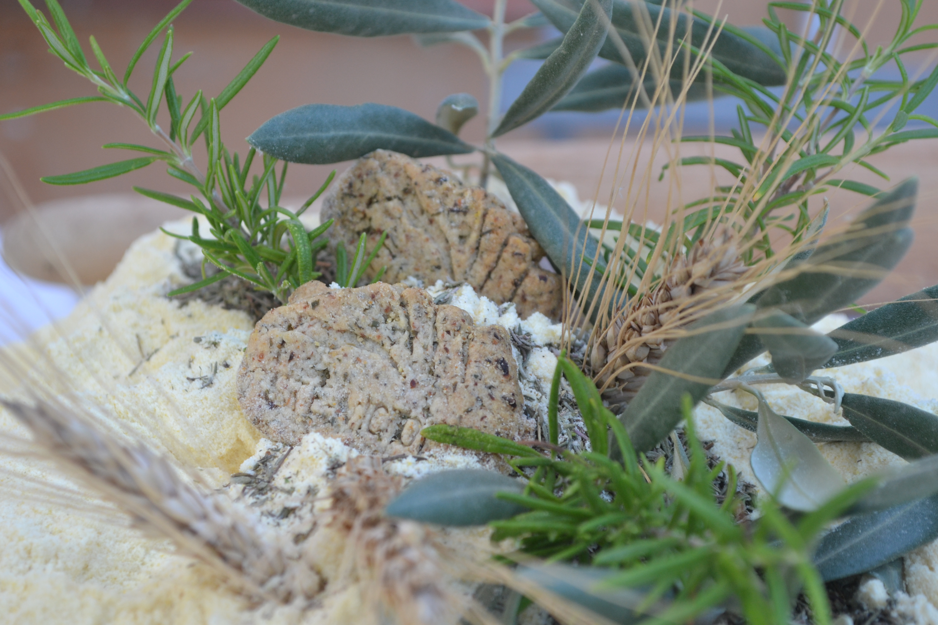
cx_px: 469
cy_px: 312
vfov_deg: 17.5
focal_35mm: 78
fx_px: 2032
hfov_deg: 26.0
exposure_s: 1/60
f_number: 7.1
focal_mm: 52
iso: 400
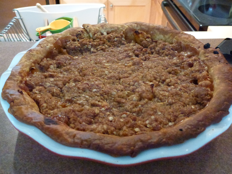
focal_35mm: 33
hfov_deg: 55.4
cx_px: 116
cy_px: 87
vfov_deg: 42.9
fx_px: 221
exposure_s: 1/15
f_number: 3.6
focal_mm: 5.9
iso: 1000
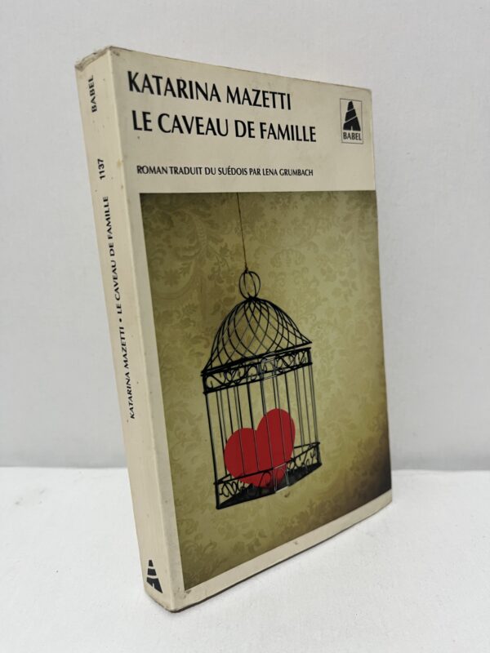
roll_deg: +0.1
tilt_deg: -15.1
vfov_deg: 67.3
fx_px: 491
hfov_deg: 53.1
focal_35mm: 26
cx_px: 245
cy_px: 326
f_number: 1.6
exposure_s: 1/50
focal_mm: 5.1
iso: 64
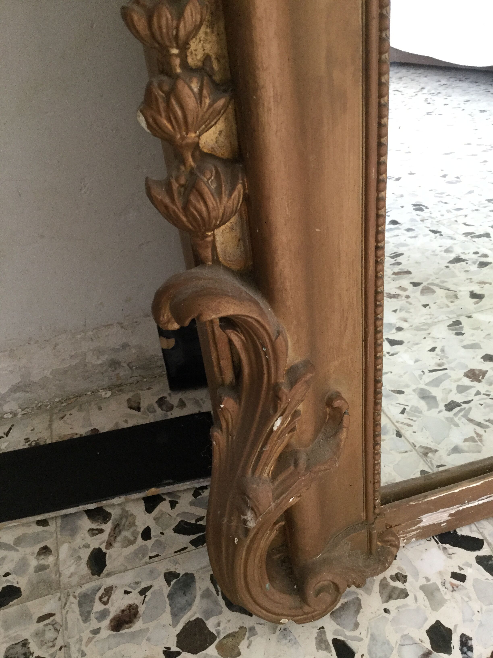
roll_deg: +4.4
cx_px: 246
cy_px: 329
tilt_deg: -39.1
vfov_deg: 58.4
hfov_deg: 45.4
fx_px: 589
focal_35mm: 31
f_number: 2.4
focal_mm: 3.3
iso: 100
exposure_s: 1/33
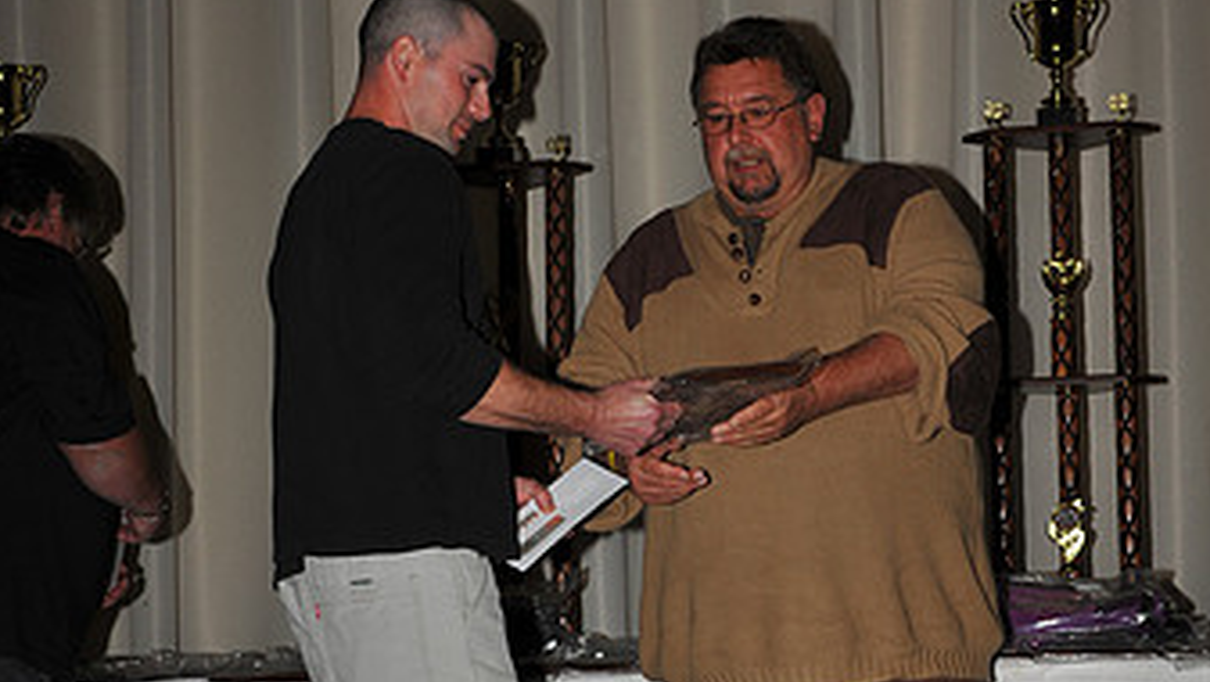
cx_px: 618
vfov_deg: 13.4
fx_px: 2889
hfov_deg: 23.7
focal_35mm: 90
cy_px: 503
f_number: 8
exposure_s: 1/250
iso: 250
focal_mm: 50
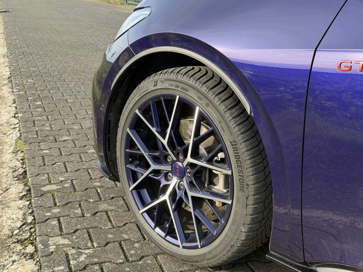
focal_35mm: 49
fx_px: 514
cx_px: 185
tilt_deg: -16.3
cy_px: 134
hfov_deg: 38.9
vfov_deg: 29.7
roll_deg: -2.2
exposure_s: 1/885
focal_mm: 6.76
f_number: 1.78
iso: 80
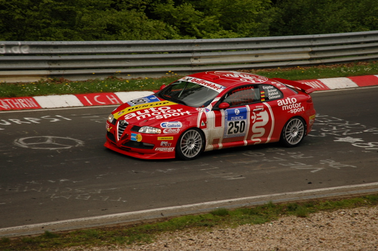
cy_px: 126
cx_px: 189
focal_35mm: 128
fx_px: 1337
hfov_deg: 16.1
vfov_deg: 10.7
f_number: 4.5
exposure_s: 1/1000
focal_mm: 85
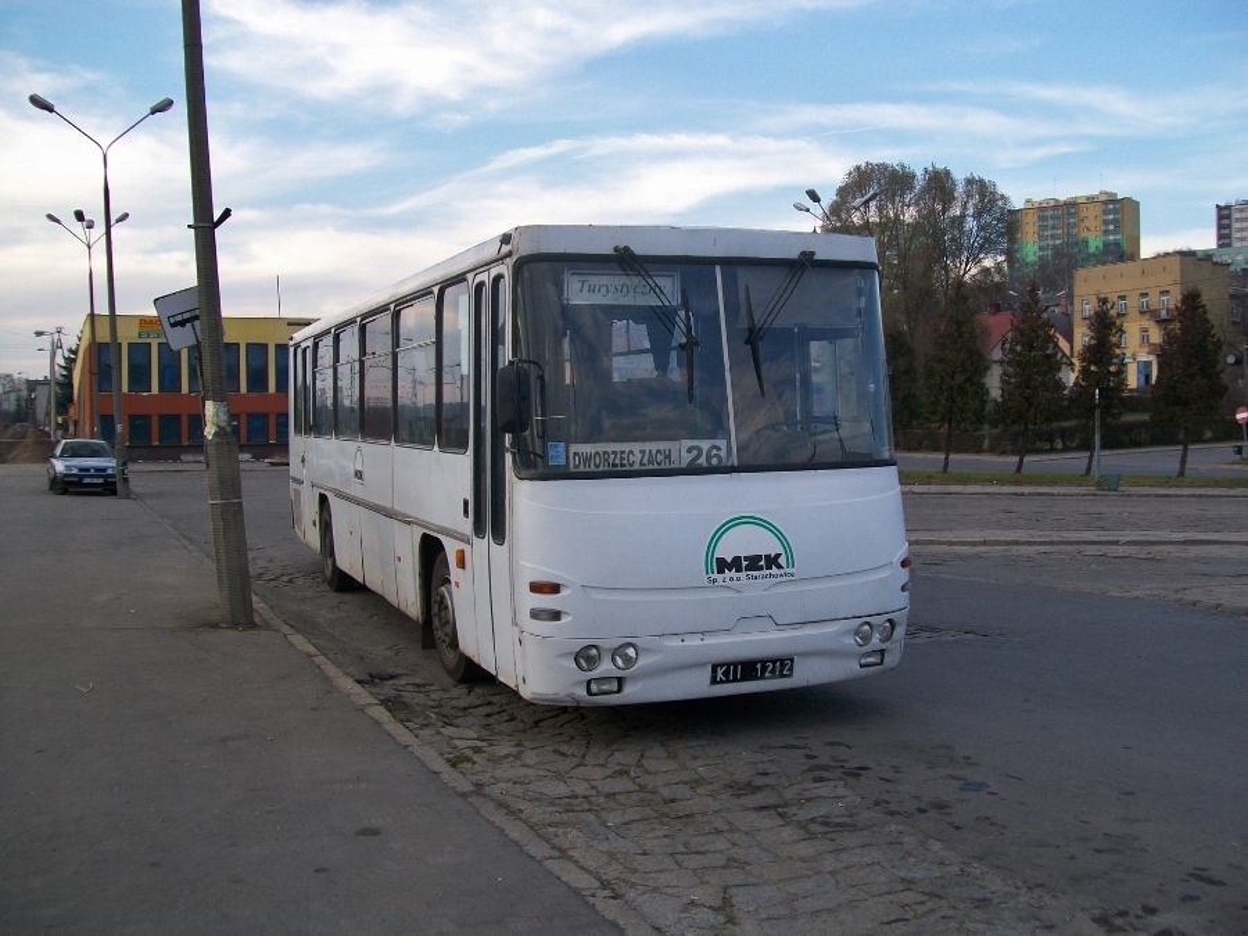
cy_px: 468
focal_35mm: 36
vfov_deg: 39.7
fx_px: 1298
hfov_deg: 51.4
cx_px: 624
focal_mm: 6
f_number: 2.7
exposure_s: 1/160
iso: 64
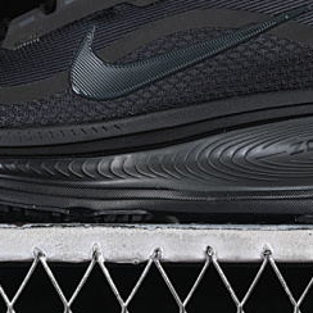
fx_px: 2138
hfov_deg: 8.4
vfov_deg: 8.3
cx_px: 176
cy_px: 12
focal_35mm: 209
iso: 160
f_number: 6.3
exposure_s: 1/60
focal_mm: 50
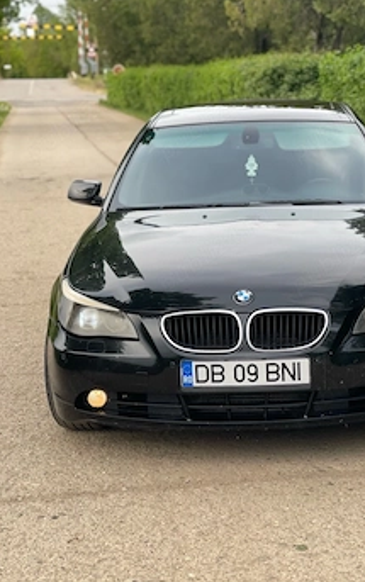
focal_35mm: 79
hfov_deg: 16.5
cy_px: 271
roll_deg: +1.0
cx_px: 248
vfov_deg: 26.1
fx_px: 1255
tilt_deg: -9.5
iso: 20
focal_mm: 7.5
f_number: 2.2
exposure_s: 1/121
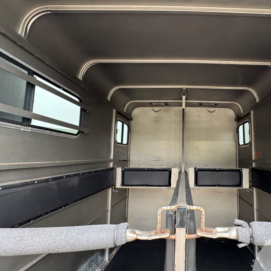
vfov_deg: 72.1
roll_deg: -0.7
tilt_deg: +7.9
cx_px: 189
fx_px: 186
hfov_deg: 69.2
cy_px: 137
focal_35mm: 21
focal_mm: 2.22
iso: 160
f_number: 2.2
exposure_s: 1/99
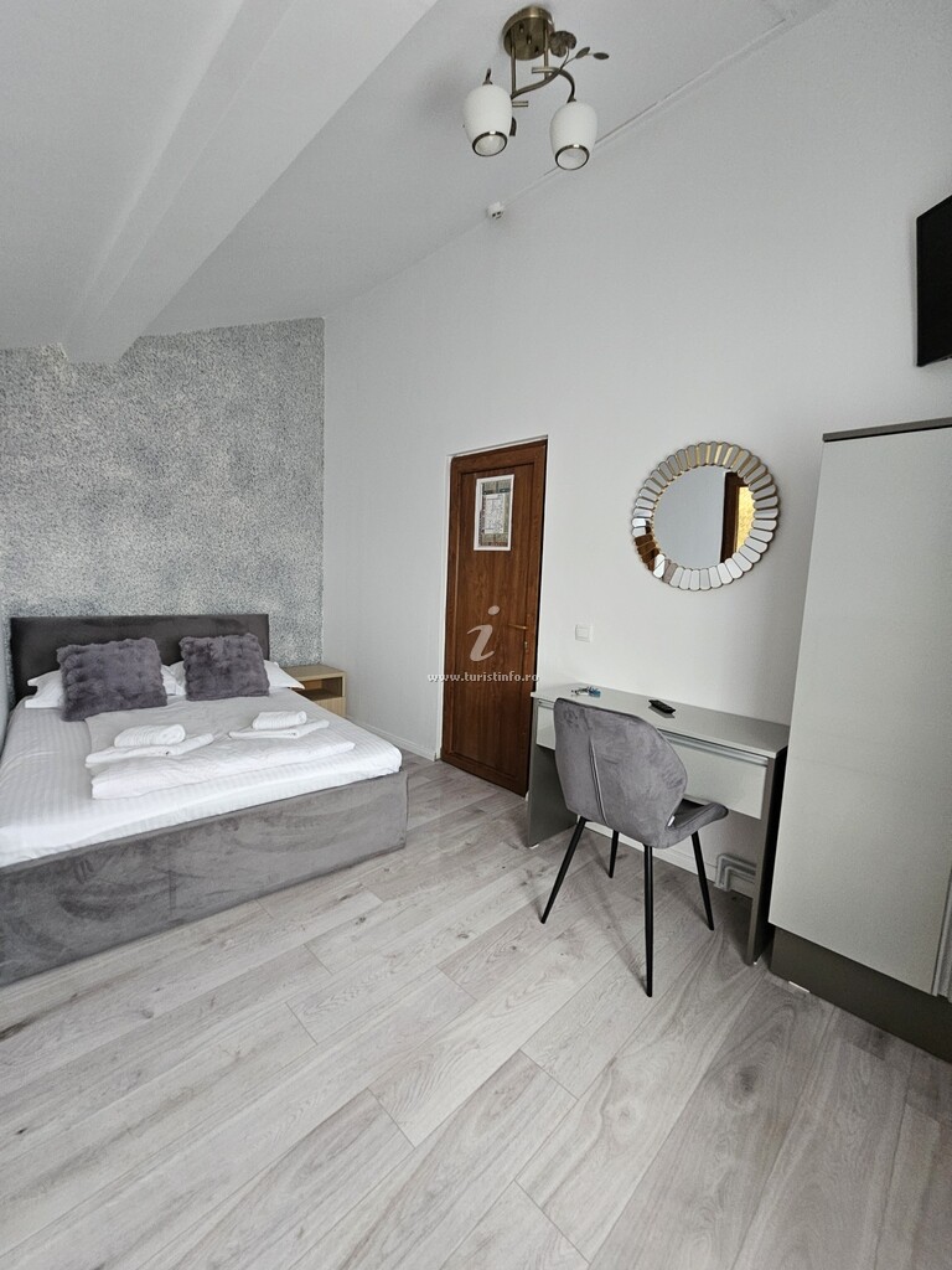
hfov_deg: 89.9
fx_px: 477
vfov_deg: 106.2
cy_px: 635
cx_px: 476
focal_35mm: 13
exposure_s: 1/33.3
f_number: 2.2
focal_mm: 2.2
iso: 320
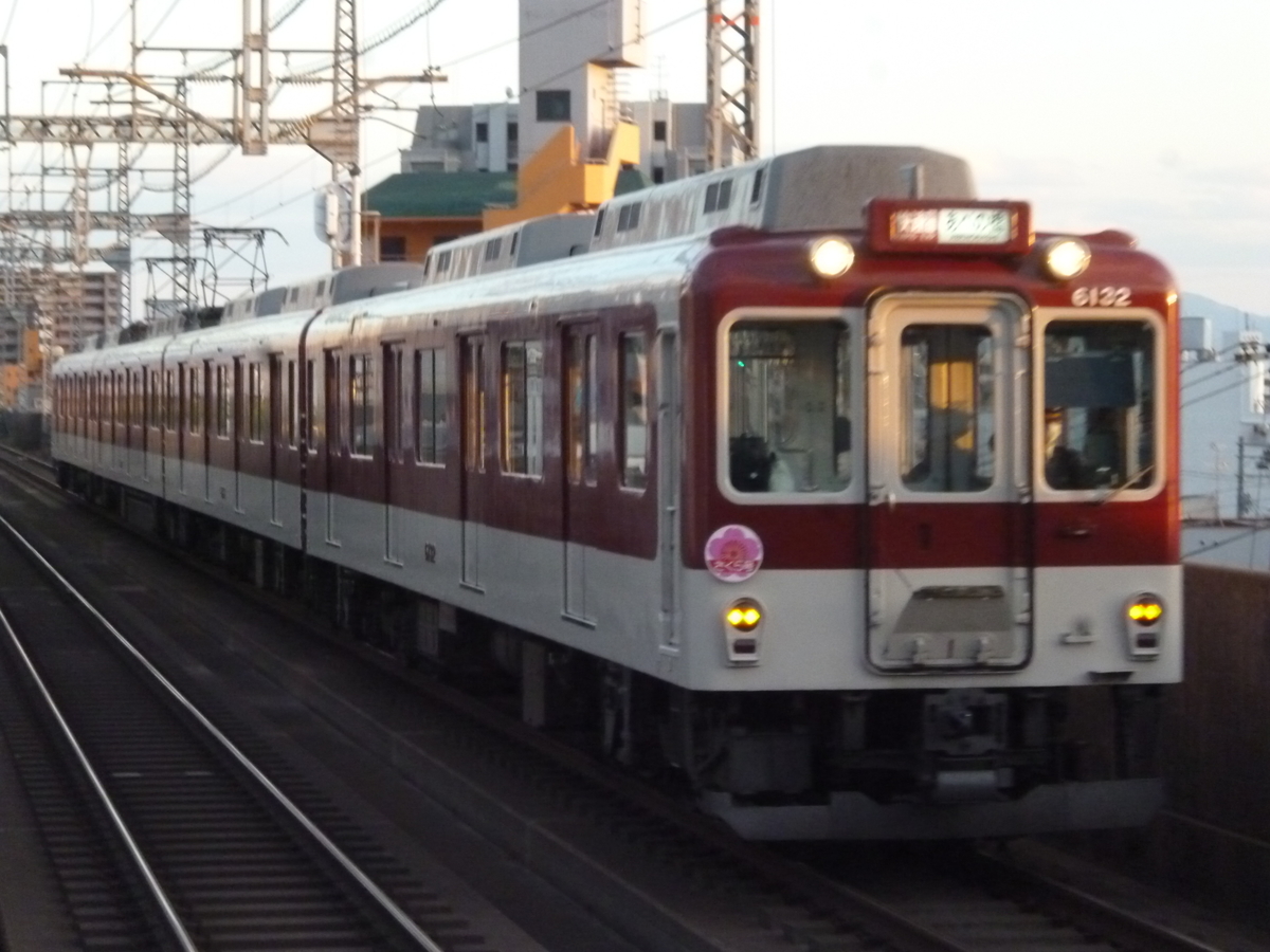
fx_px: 4109
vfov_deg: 13.2
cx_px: 635
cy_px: 476
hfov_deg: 17.6
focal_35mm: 112
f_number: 6.5
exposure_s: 1/125
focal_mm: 20
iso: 800
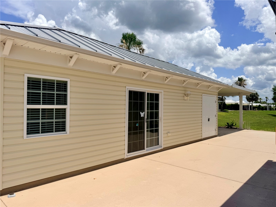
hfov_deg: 71.6
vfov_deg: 56.8
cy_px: 104
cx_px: 138
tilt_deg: +0.7
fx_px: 191
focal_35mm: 24
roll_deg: -0.1
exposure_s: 1/10309
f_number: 1.78
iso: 80
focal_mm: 6.76
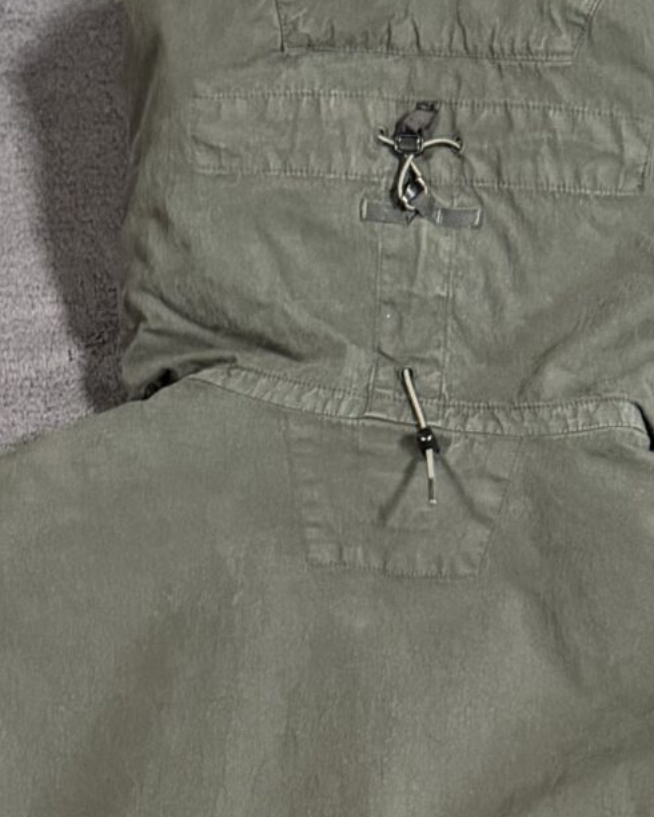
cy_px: 965
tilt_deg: -86.0
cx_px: 362
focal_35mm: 98
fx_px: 2370
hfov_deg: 15.7
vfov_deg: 18.6
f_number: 1.78
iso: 800
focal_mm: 6.76
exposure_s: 1/60
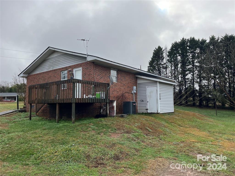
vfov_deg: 53.1
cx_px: 118
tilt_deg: +4.9
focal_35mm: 26
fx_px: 177
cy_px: 88
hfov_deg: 67.3
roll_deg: +0.9
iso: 50
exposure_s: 1/3215
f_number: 1.6
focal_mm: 5.1
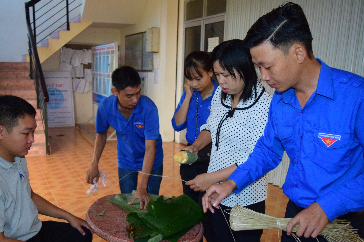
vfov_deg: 34.0
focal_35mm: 39
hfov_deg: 49.4
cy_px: 157
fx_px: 394
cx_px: 154
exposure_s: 1/160
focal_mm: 20
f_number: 3.5
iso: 1800
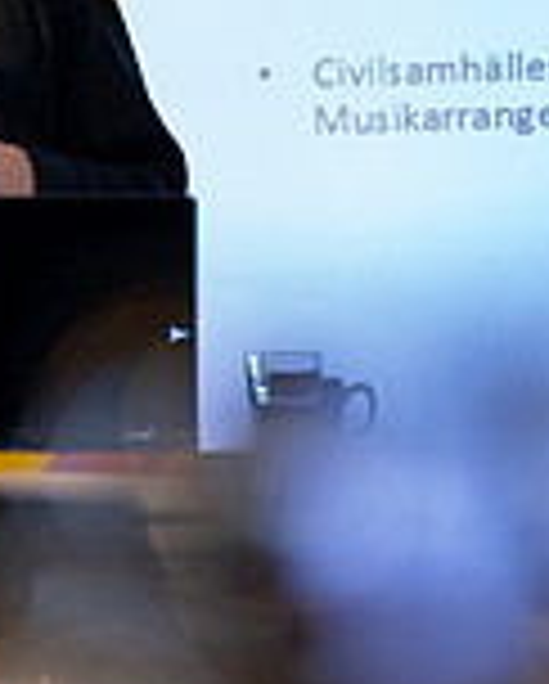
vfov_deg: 4.7
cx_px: 46
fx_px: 8250
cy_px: 104
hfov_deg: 3.8
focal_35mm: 407
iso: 8000
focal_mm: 108
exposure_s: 1/200
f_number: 2.8
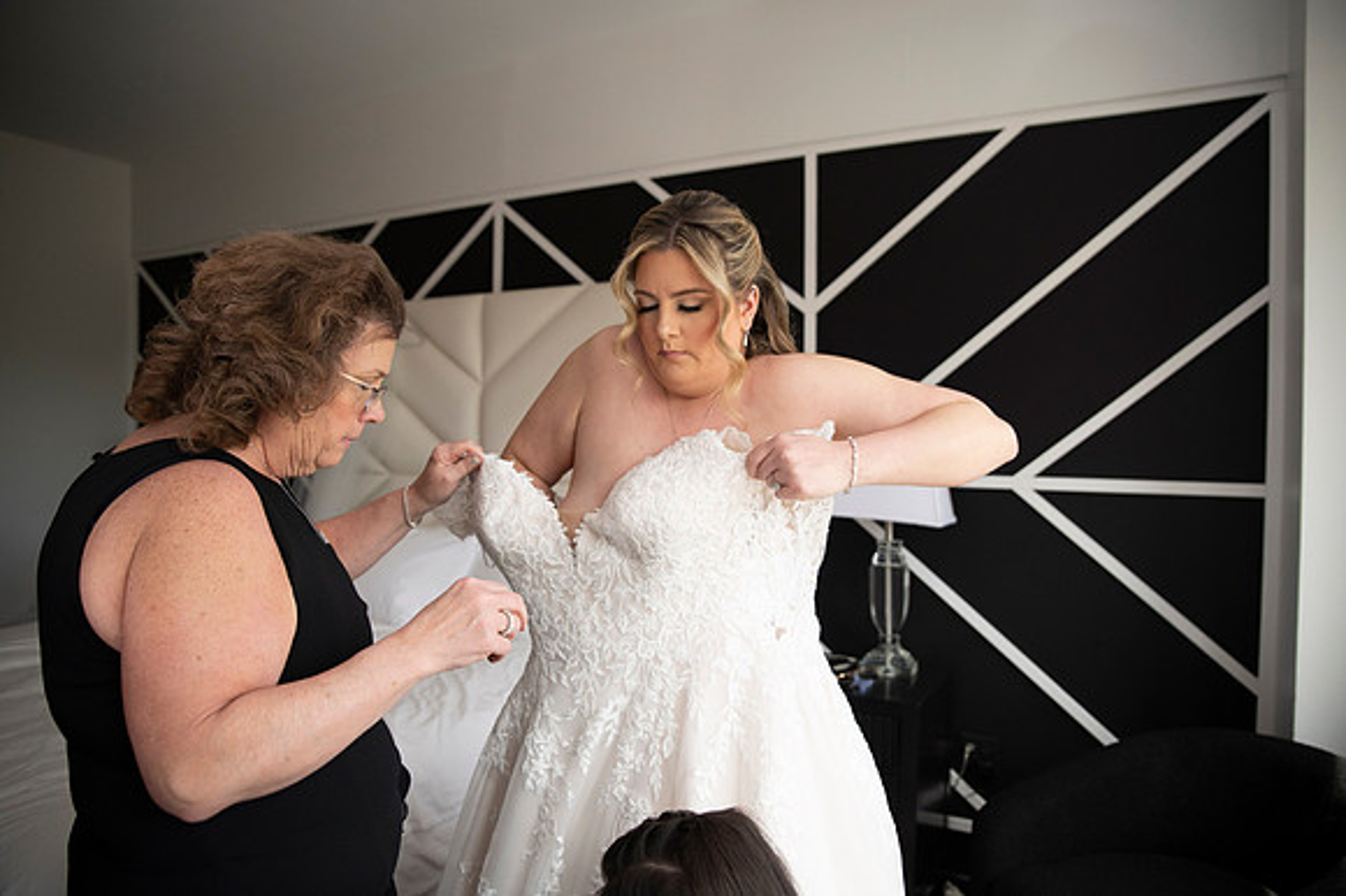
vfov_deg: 53.1
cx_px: 673
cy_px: 448
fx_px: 897
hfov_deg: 73.8
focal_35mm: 24
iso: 1600
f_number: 2.8
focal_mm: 24
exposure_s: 1/1600
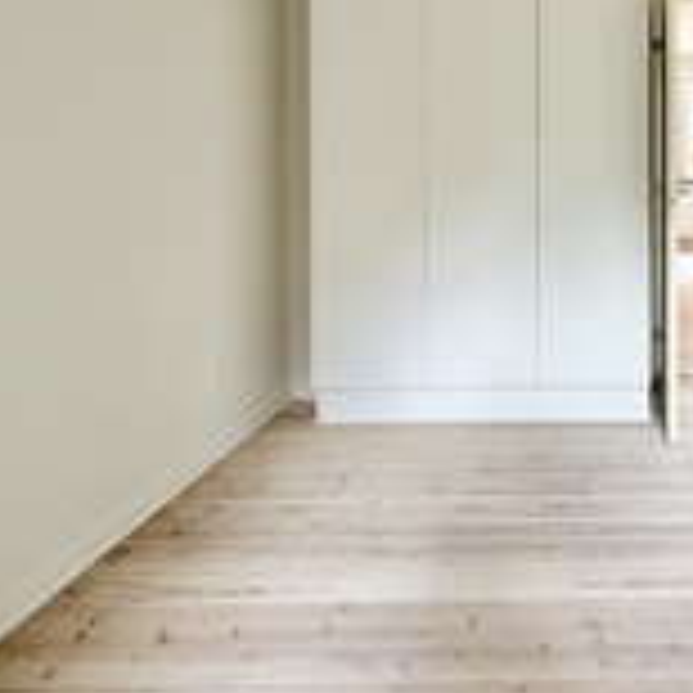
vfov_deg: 51.3
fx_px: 679
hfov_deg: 48.9
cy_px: 158
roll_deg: +0.1
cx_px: 610
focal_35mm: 30
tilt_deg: -0.3
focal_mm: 2.22
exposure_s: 1/121
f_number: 2.2
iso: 250
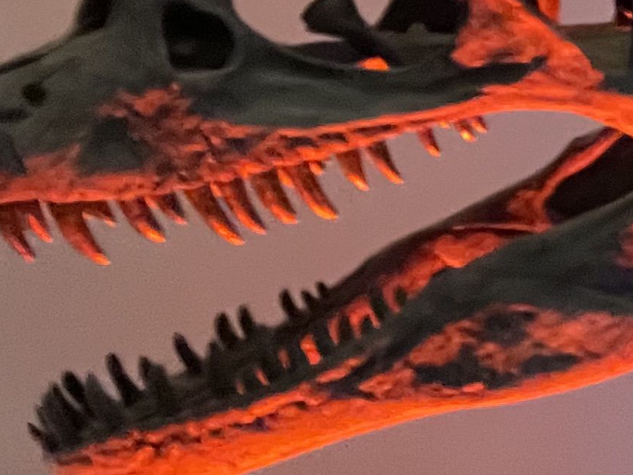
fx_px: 1993
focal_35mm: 109
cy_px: 433
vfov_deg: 13.5
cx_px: 1398
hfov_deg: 14.1
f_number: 2.2
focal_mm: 2.71
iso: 500
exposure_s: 1/15
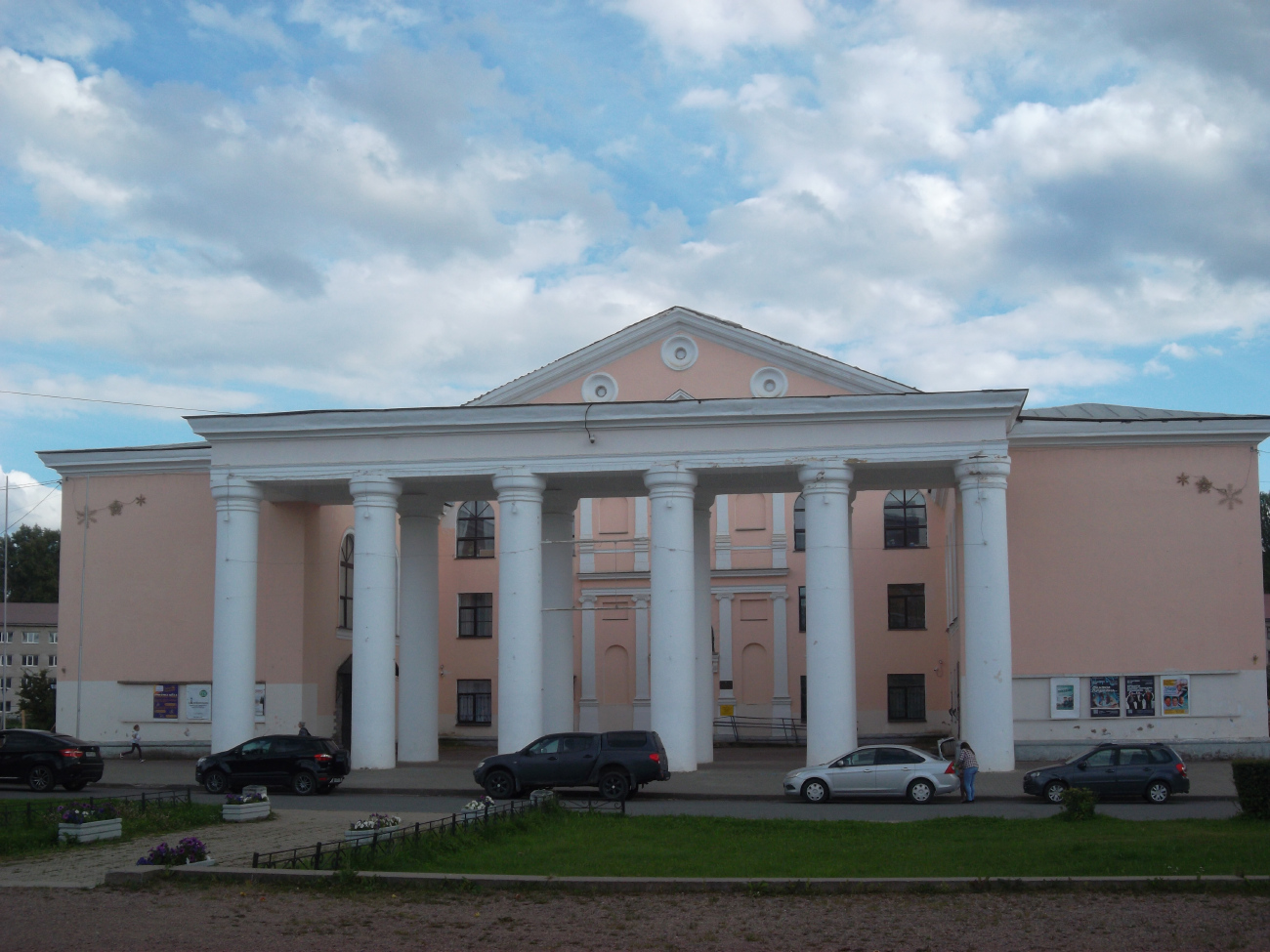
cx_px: 635
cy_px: 476
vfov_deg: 32.9
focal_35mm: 44
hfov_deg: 42.9
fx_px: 1614
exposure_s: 1/350
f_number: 4.5
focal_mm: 7.8
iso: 80
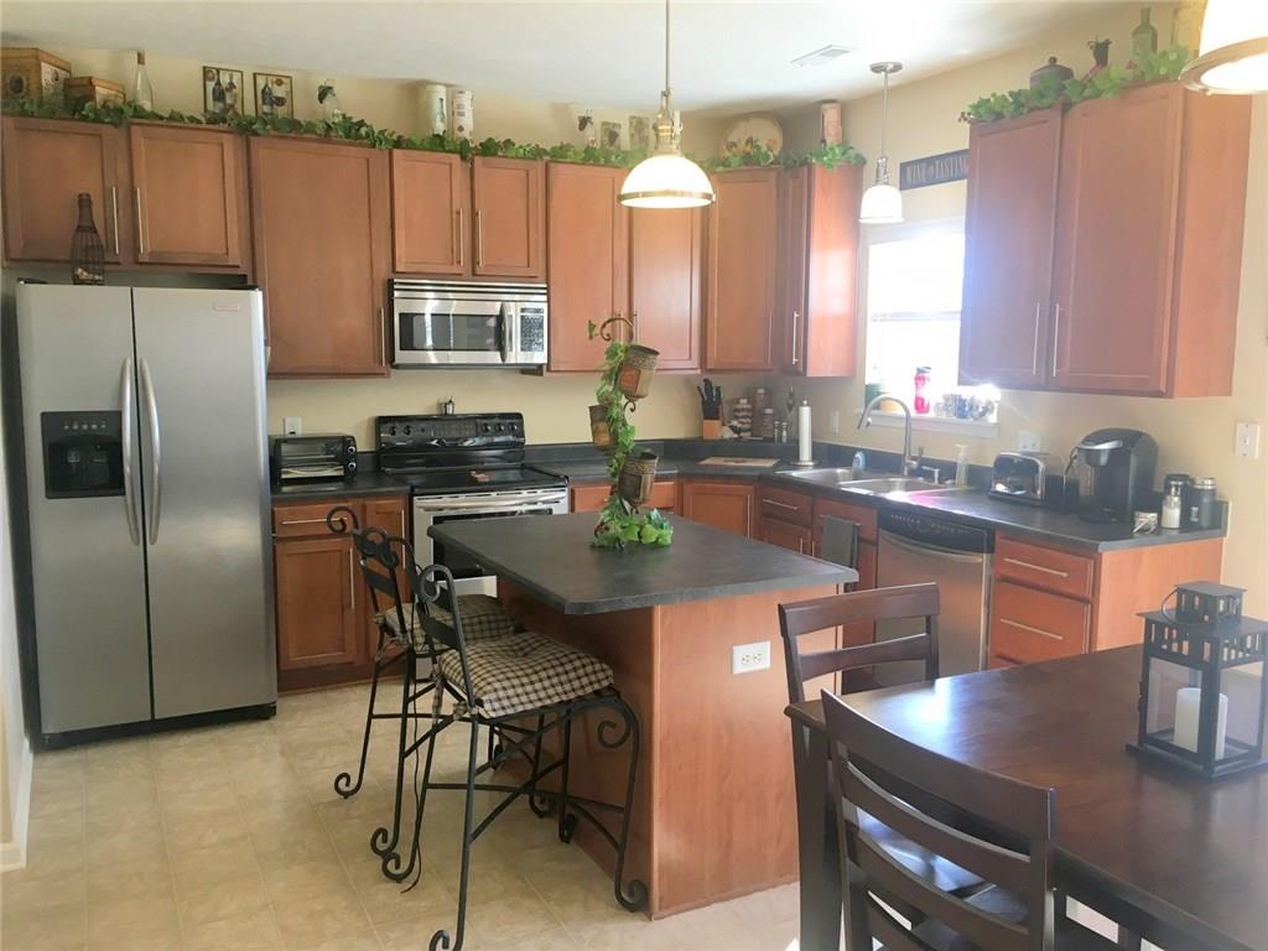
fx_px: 1062
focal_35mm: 29
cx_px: 634
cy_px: 476
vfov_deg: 48.2
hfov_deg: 61.7
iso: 32
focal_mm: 4.15
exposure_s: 1/30
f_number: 2.2
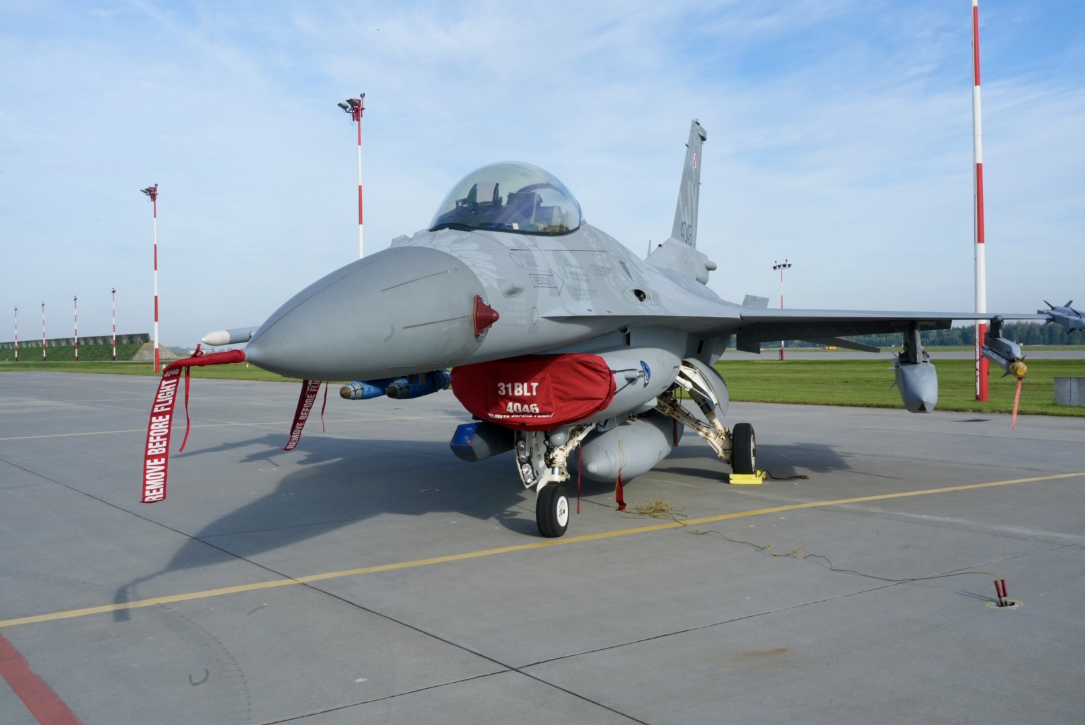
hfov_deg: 54.4
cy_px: 362
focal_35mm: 35
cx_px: 542
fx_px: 1056
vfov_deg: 37.9
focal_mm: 35
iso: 800
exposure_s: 1/200
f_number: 22
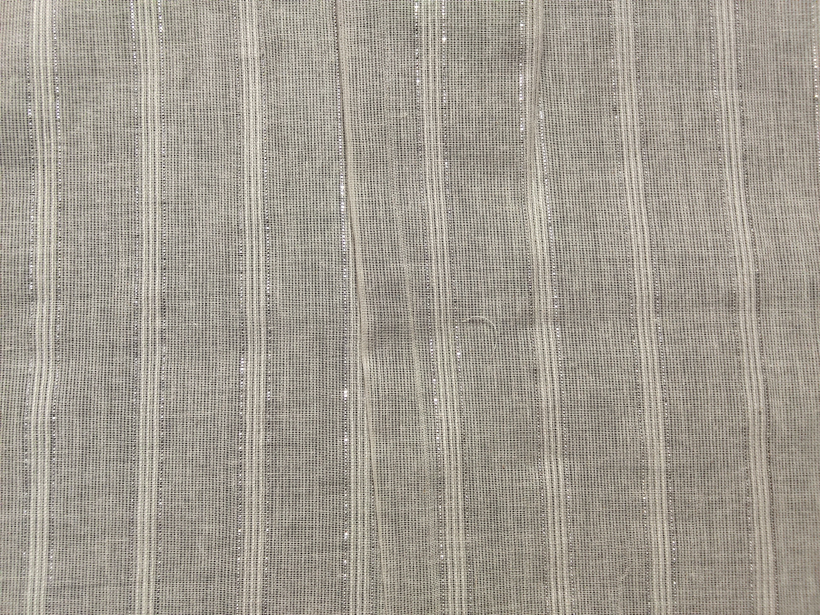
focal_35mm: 26
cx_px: 410
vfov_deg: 53.1
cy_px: 308
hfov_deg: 67.3
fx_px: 616
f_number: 2
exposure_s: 1/100
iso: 125
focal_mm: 2.78
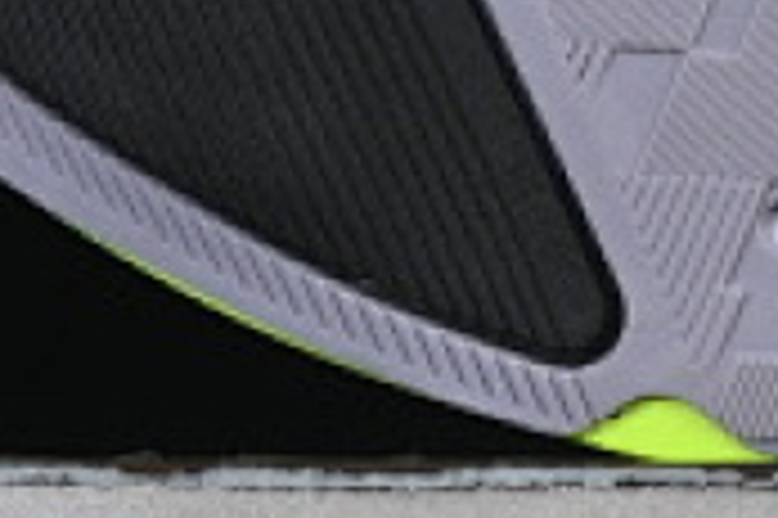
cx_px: 1417
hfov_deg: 4.4
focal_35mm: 468
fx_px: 10104
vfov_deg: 2.9
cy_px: -545
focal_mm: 50
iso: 160
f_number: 8
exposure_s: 1/80
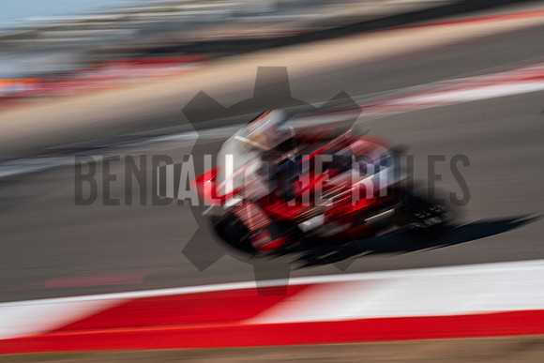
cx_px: 272
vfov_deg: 14.9
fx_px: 1390
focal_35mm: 92
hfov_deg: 22.1
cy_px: 182
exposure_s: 1/30
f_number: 18
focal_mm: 61
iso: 160
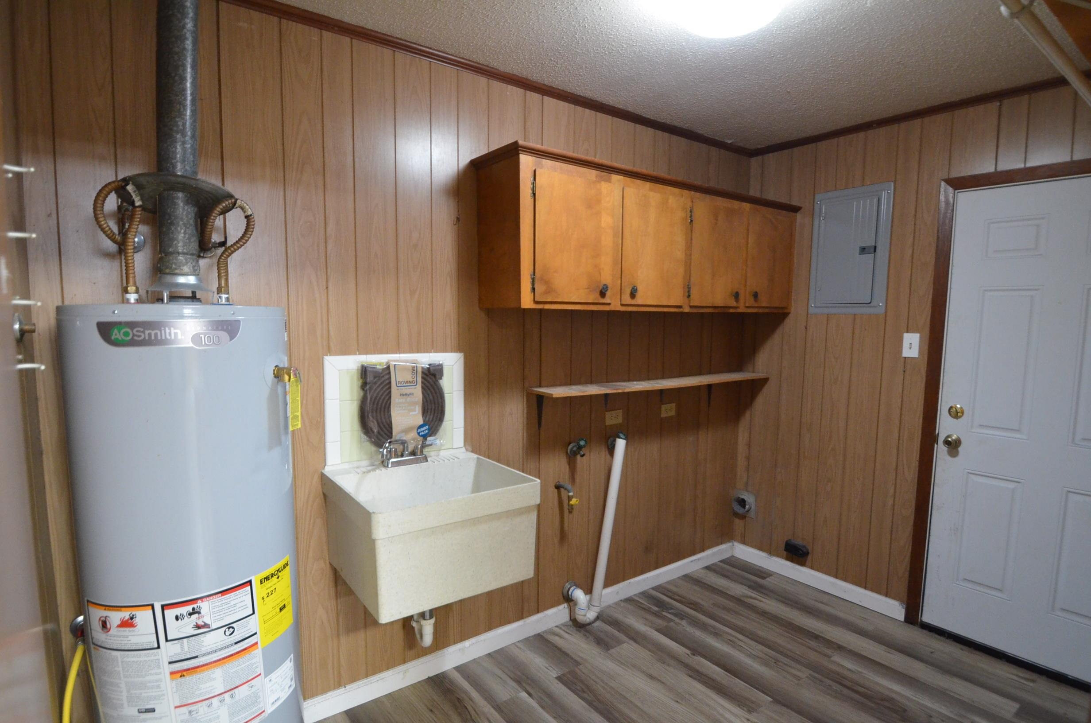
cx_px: 546
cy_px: 362
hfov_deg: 90.1
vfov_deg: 67.1
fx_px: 544
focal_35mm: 18
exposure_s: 1/30
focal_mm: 12
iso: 2500
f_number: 3.8
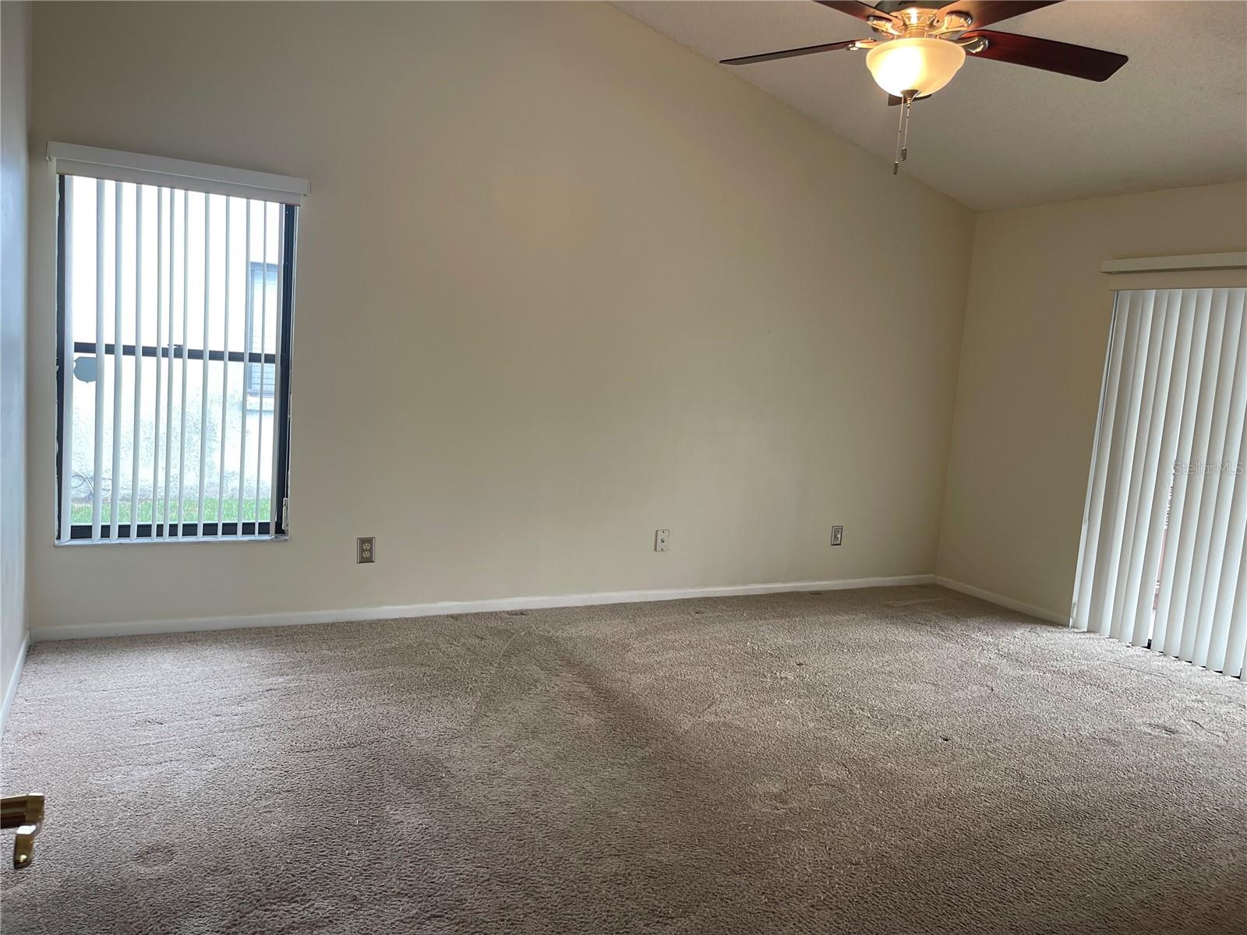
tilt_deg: -6.4
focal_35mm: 25
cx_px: 624
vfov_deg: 54.9
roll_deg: -4.4
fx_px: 901
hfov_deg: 69.4
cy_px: 468
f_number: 1.6
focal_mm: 5.1
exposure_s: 1/120
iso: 125
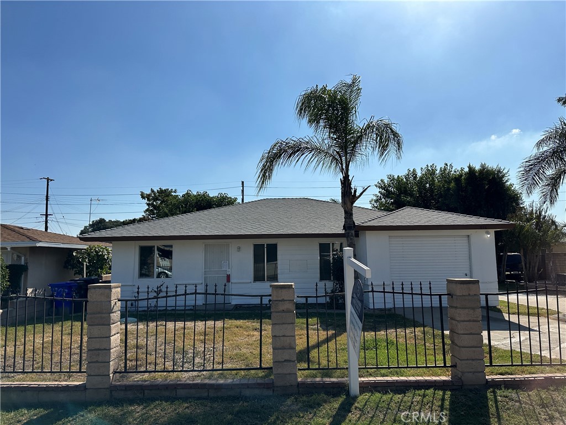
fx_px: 392
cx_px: 283
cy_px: 212
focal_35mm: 24
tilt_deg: +5.4
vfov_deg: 56.8
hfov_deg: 71.6
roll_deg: +0.6
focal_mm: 6.86
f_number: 1.78
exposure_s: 1/10753
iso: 80
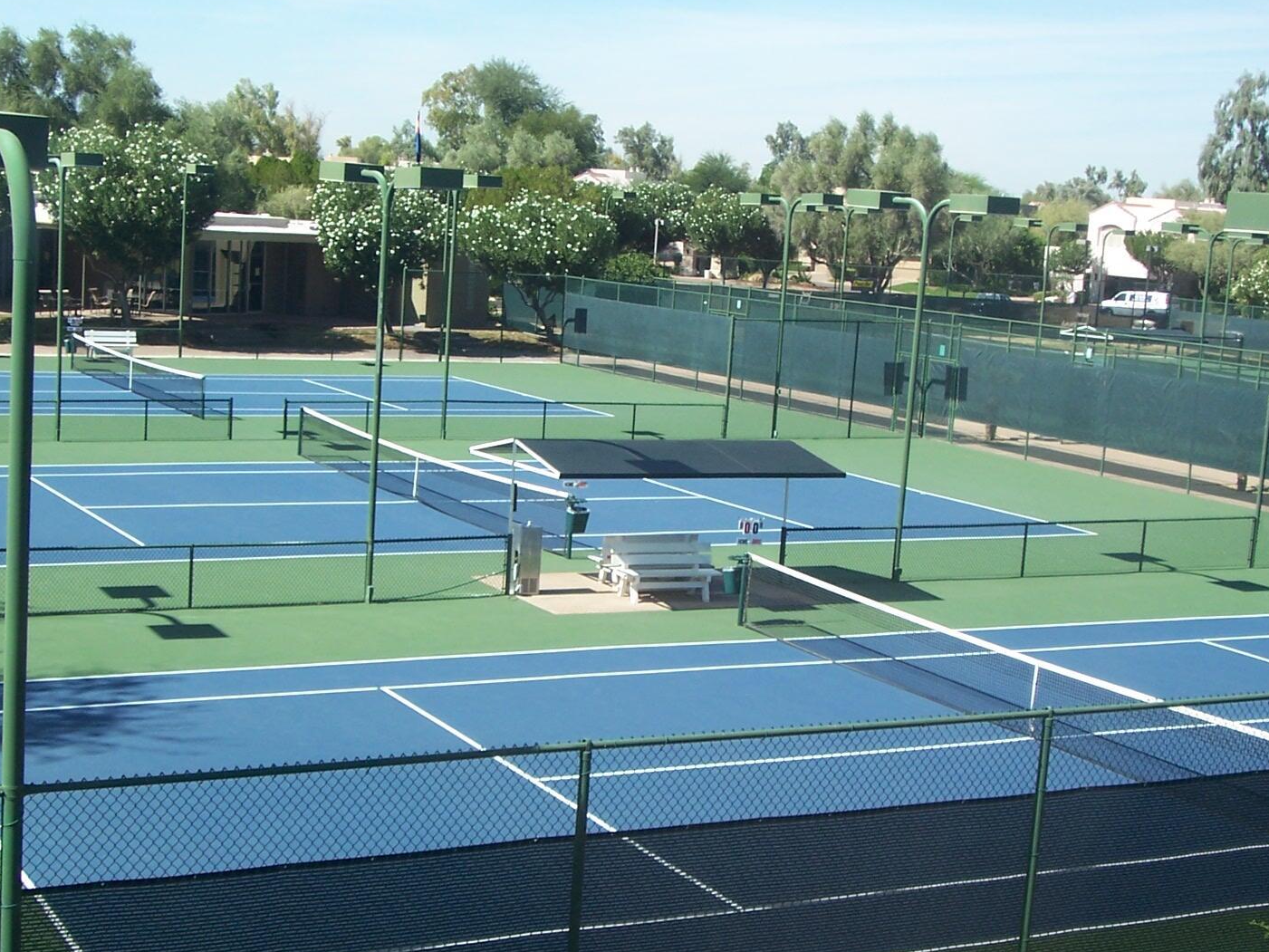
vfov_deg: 25.6
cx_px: 572
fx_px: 2090
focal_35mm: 57
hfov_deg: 33.8
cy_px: 570
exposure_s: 1/320
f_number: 3.9
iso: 64
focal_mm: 6.4
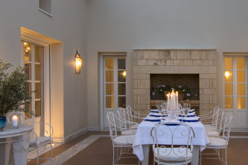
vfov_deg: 34.3
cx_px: 169
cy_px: 83
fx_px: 268
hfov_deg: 48.7
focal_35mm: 39
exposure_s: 1.3
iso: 200
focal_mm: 15
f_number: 16
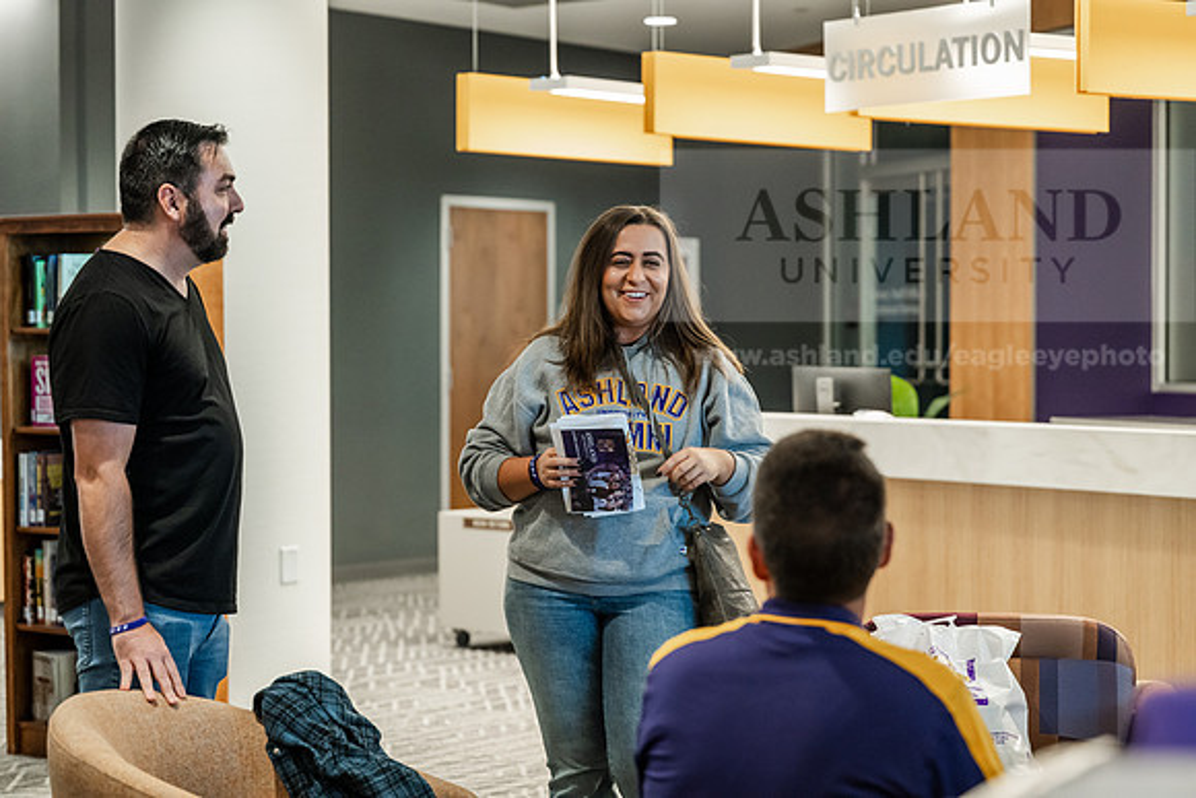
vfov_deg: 18.9
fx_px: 2392
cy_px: 399
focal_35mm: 72
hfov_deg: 28.1
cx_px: 598
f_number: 3.2
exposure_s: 1/200
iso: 2500
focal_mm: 72
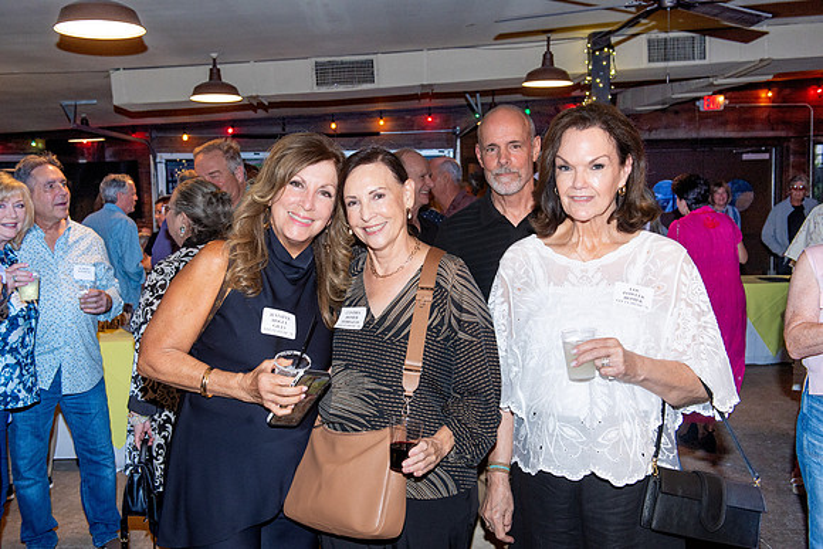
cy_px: 274
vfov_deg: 35.1
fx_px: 869
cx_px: 412
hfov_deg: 50.7
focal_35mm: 38
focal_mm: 38
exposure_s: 1/160
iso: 1250
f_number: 6.3
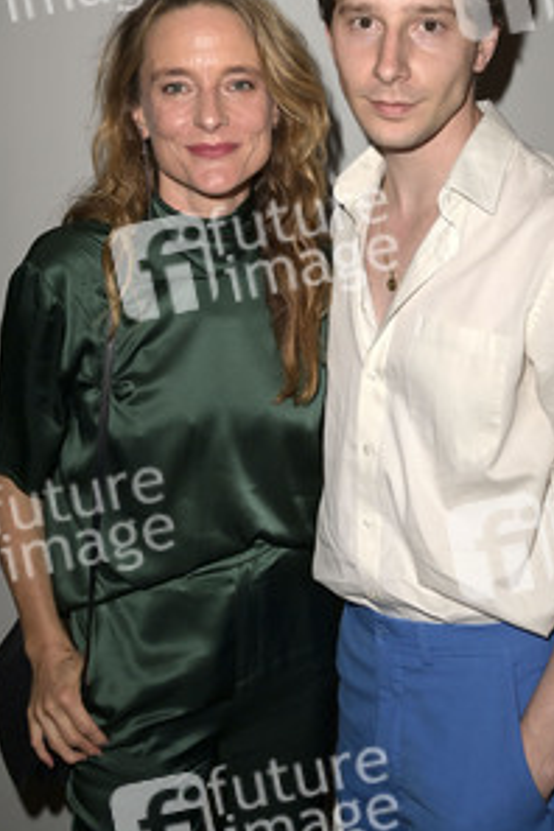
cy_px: 395
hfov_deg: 34.1
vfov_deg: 49.5
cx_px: 336
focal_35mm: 39
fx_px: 900
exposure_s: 1/100
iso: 640
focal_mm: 29
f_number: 5.6
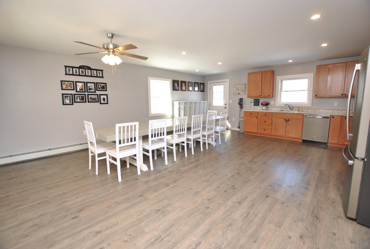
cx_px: 185
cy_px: 124
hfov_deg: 100.3
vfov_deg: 77.6
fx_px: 154
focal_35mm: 15
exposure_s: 1/60
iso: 200
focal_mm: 10
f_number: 4
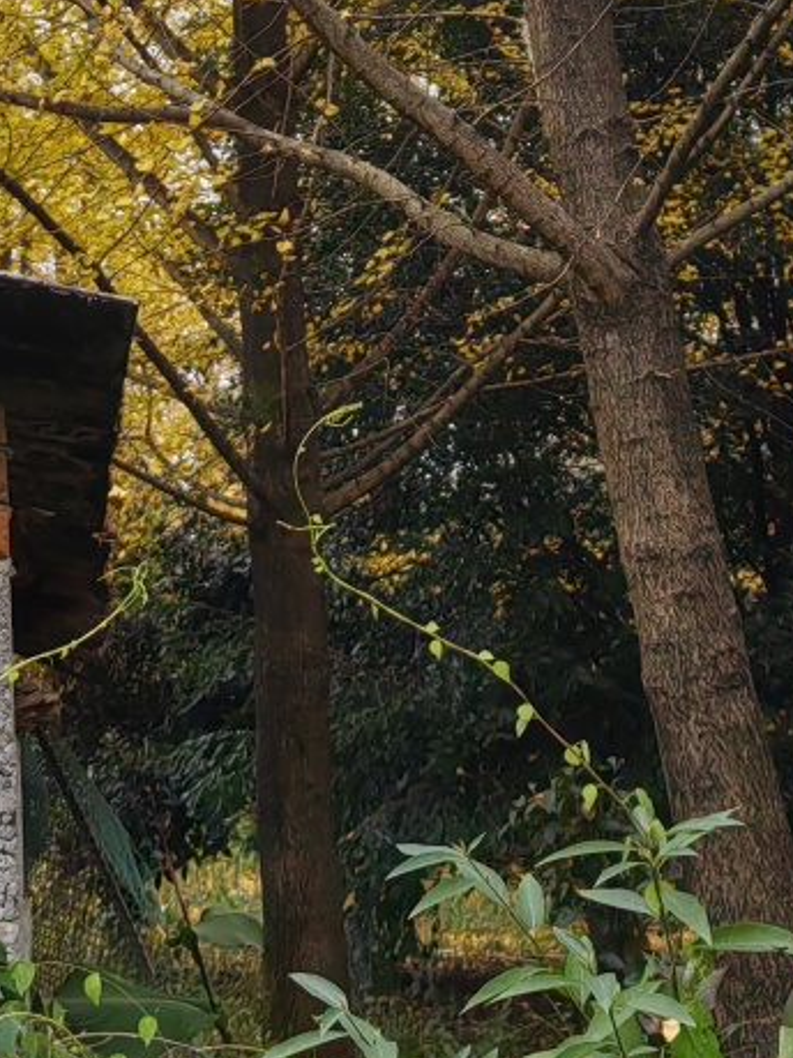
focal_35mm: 79
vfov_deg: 23.5
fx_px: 2414
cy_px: -40
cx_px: 272
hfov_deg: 18.6
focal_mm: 5.52
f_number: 1.9
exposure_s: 1/640
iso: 50
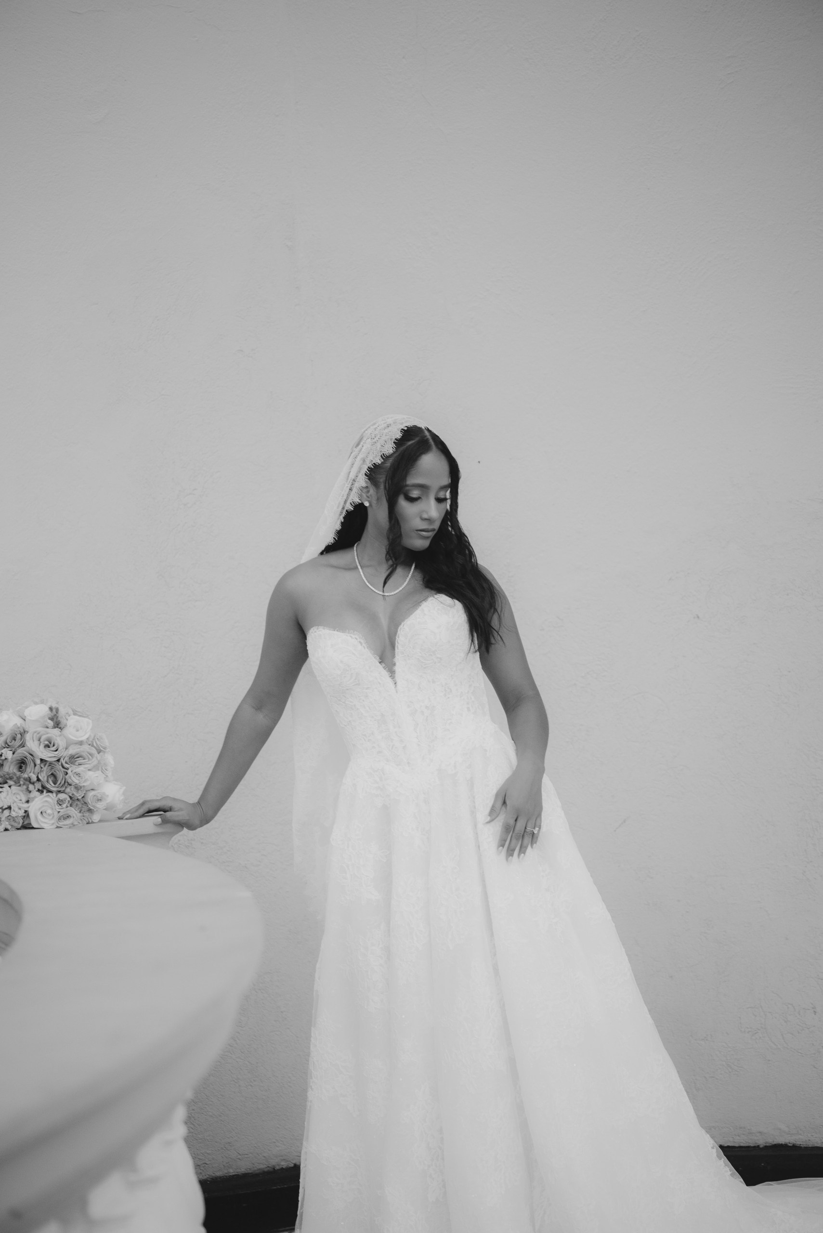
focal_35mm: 105
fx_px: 3597
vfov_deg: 19.4
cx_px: 412
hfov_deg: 13.1
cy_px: 616
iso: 1250
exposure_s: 1/160
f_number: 2.8
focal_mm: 105
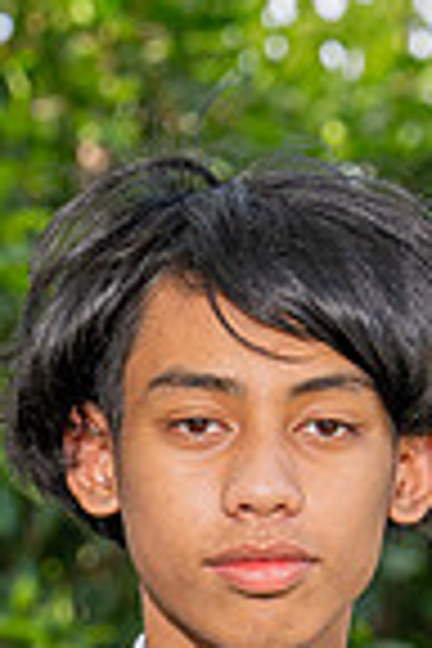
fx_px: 5904
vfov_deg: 6.2
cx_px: -63
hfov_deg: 4.2
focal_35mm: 328
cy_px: 954
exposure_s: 1/200
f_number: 4
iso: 200
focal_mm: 70
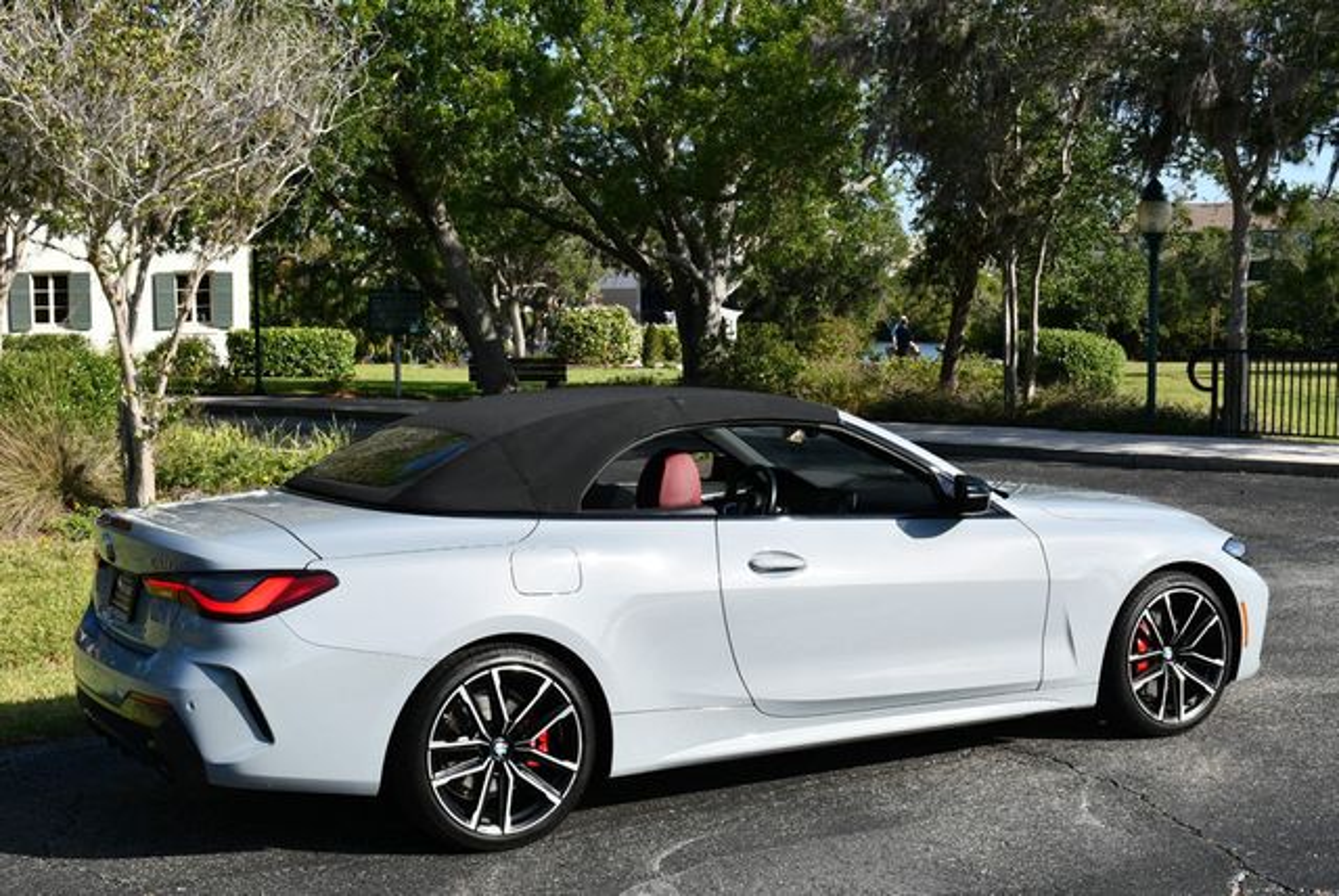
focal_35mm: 48
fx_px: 1787
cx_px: 670
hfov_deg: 41.1
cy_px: 448
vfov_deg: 28.1
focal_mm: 24
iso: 140
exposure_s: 1/250
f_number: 8
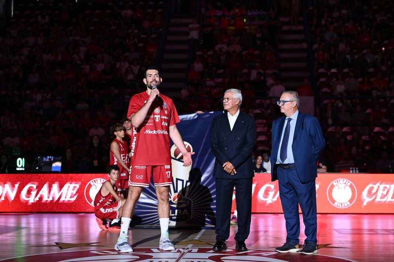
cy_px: 131
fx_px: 766
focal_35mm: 70
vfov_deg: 19.4
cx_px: 197
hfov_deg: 28.8
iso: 2500
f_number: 3.2
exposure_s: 1/250
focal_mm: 70
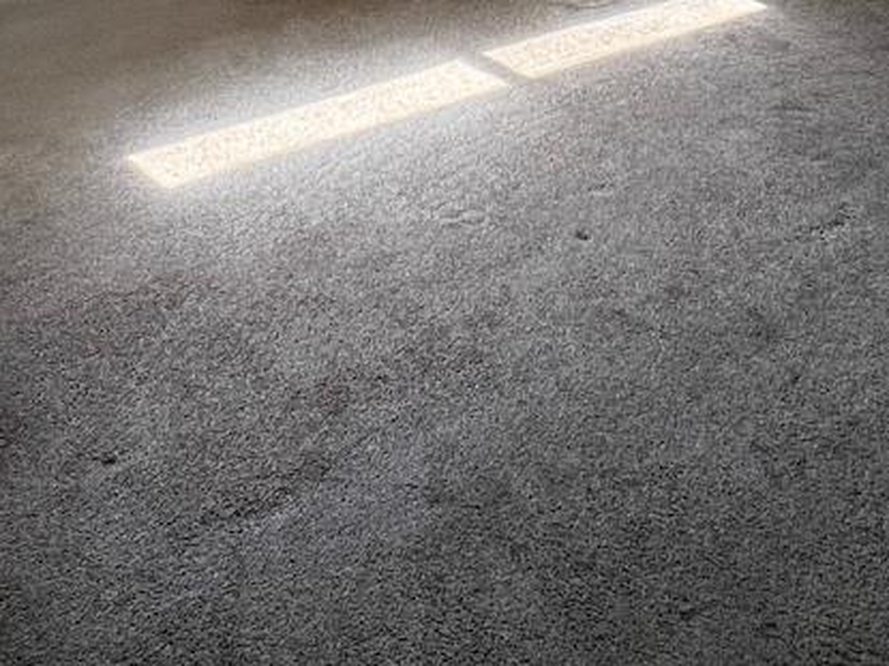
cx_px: 591
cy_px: -337
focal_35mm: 47
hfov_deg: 40.0
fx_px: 1207
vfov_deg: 24.1
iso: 80
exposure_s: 1/120
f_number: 1.8
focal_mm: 1.57
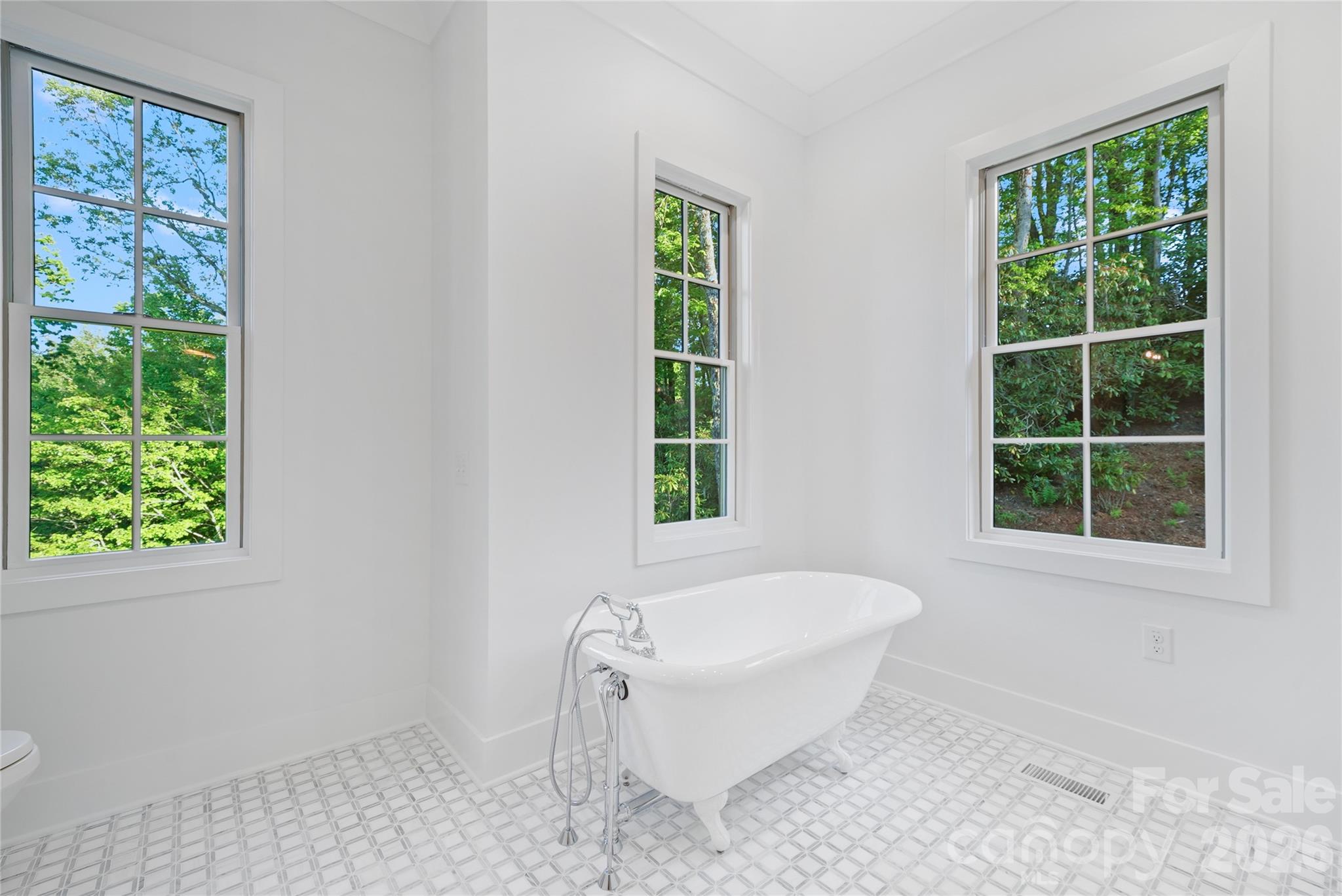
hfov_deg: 100.4
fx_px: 559
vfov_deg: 77.4
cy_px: 448
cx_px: 671
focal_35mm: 15
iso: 100
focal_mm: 15
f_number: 9
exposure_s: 1/3
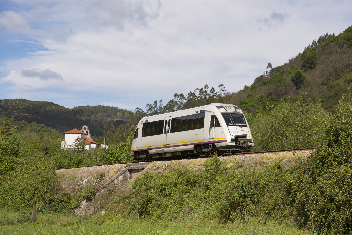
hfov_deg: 22.6
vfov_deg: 15.2
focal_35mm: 90
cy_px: 118
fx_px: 880
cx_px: 176
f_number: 6.3
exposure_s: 1/500
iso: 100
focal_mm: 60
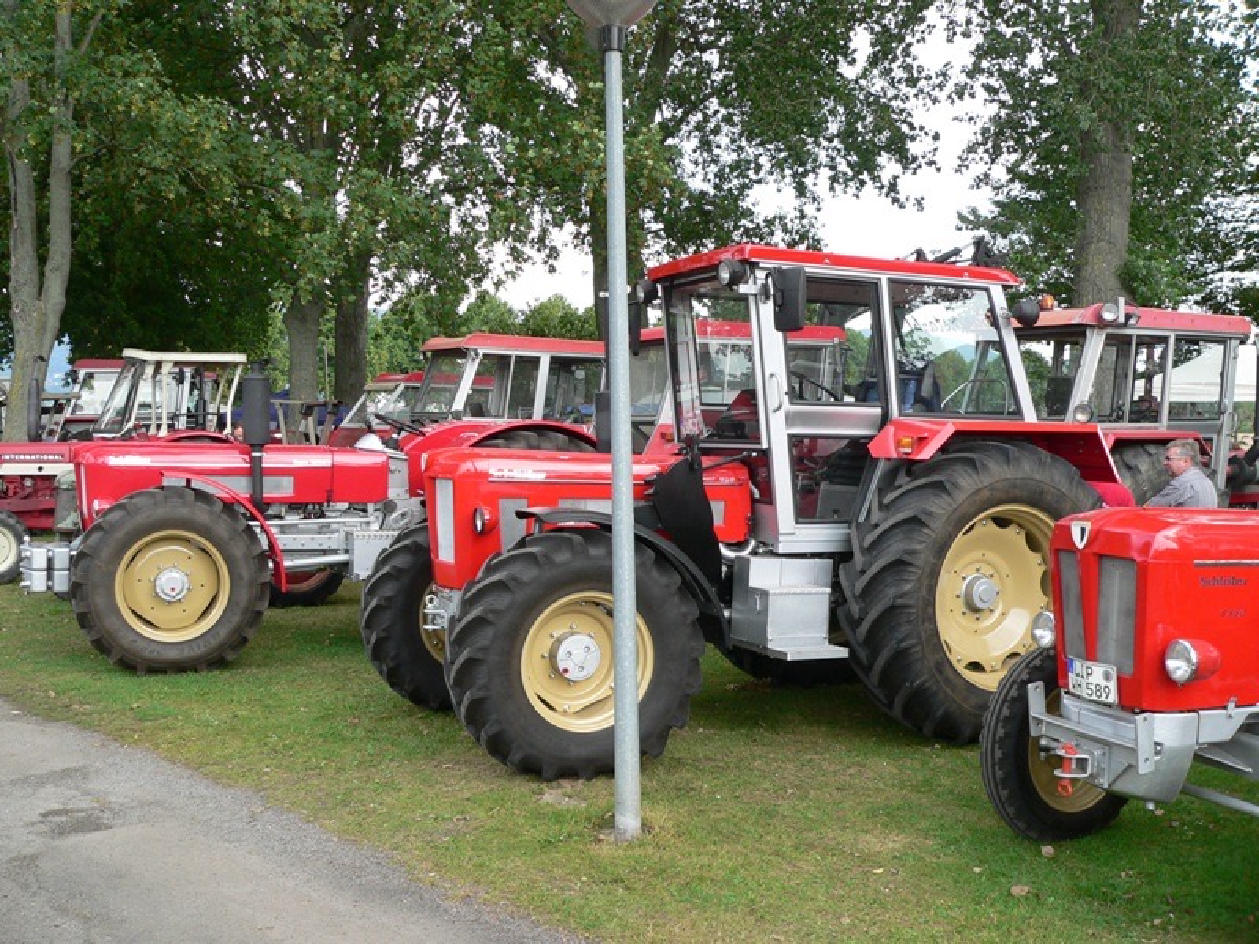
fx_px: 1309
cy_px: 472
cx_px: 630
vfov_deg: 39.7
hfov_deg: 51.4
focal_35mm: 36
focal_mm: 6
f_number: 3.7
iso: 80
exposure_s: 1/125
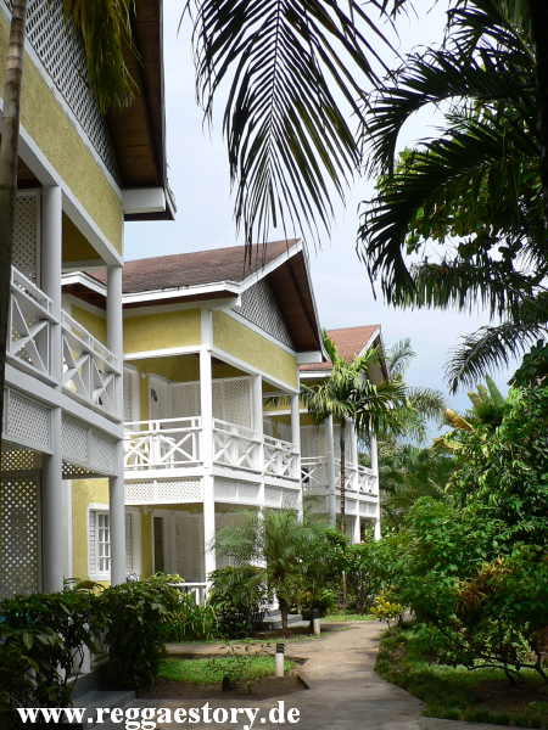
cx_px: 274
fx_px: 739
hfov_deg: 40.7
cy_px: 365
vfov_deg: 52.6
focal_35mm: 35
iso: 64
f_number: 4
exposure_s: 1/200
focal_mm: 6
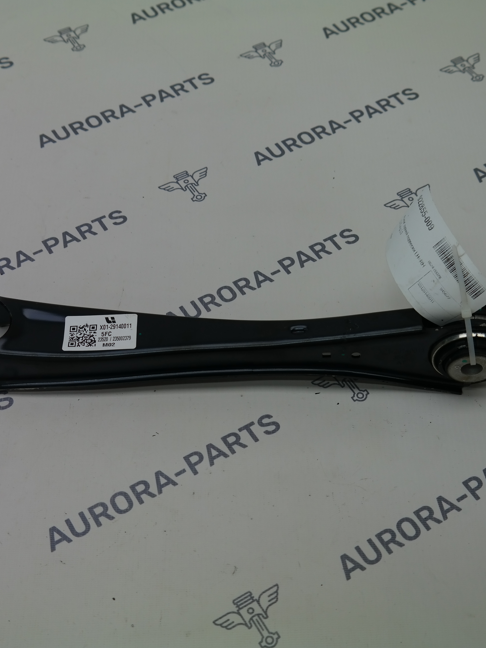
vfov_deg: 36.8
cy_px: 324
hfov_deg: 28.0
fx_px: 973
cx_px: 270
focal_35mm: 52
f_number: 4.5
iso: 100
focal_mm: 24
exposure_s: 1/100
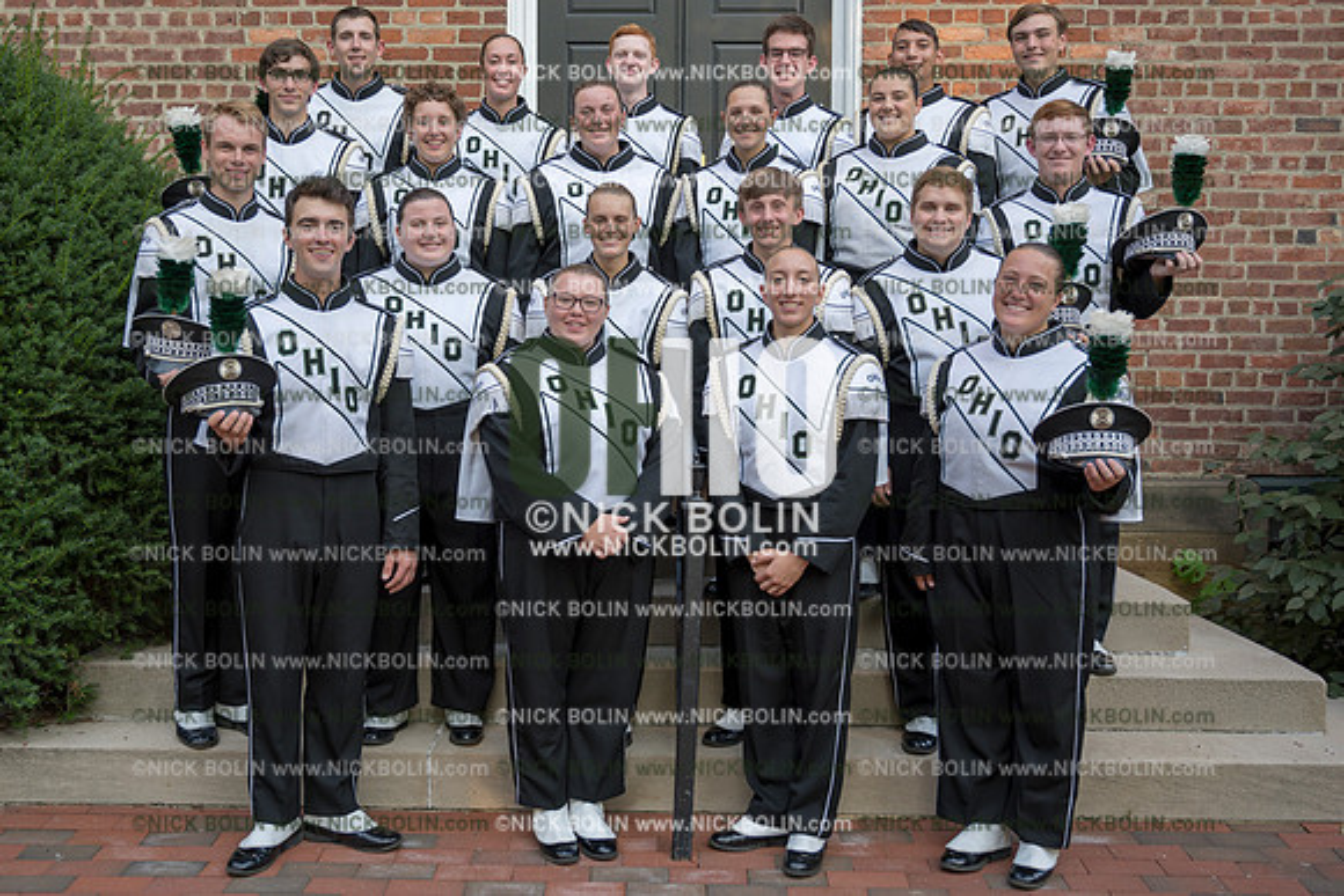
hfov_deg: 49.2
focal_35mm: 39
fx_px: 1467
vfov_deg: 34.0
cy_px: 418
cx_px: 617
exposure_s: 1/100
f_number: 4
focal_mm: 32
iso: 125
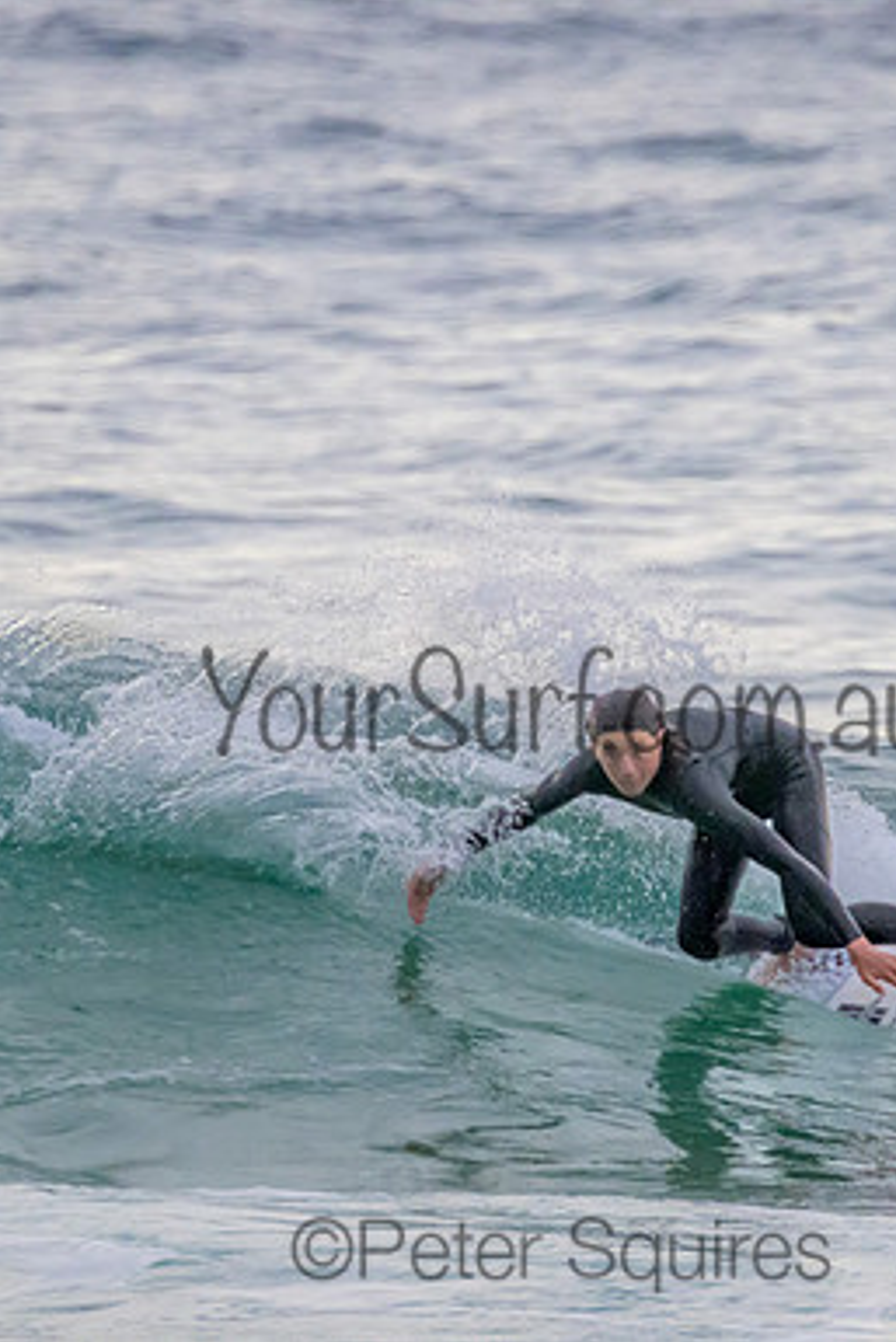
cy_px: 671
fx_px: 44980
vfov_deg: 1.7
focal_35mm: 1206
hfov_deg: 1.1
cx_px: 561
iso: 7200
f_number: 11
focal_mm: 800
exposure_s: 1/2000
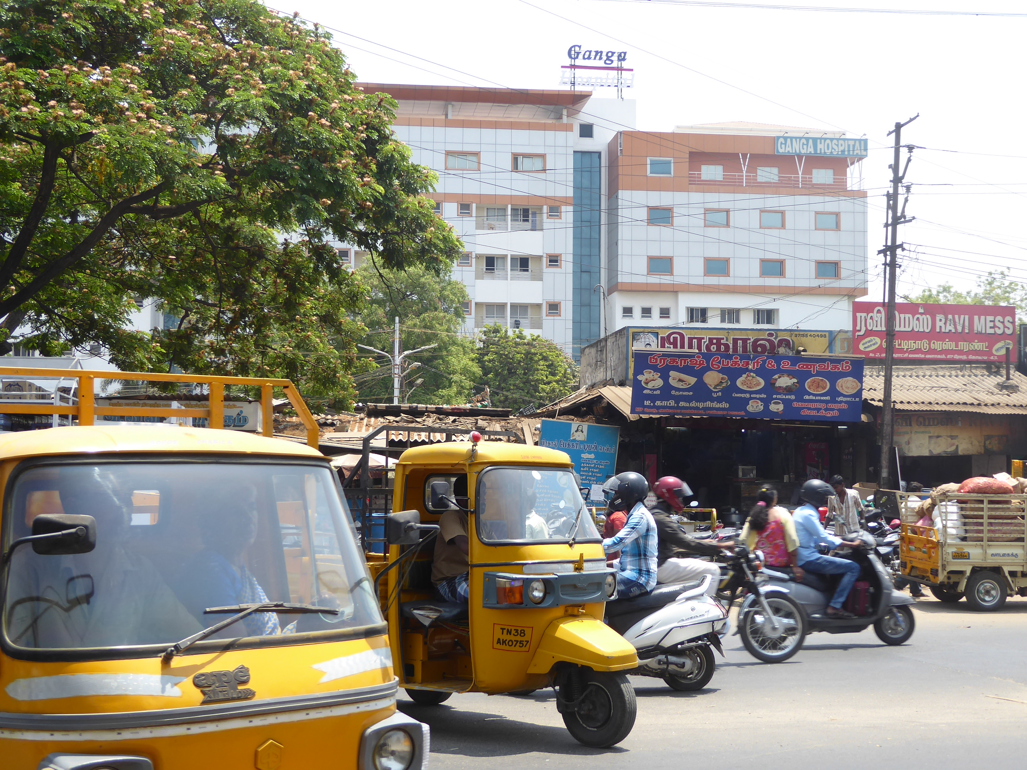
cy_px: 385
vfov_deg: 27.5
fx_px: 1572
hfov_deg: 36.2
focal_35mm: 53
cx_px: 514
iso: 80
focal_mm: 9
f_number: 4.1
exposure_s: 1/250
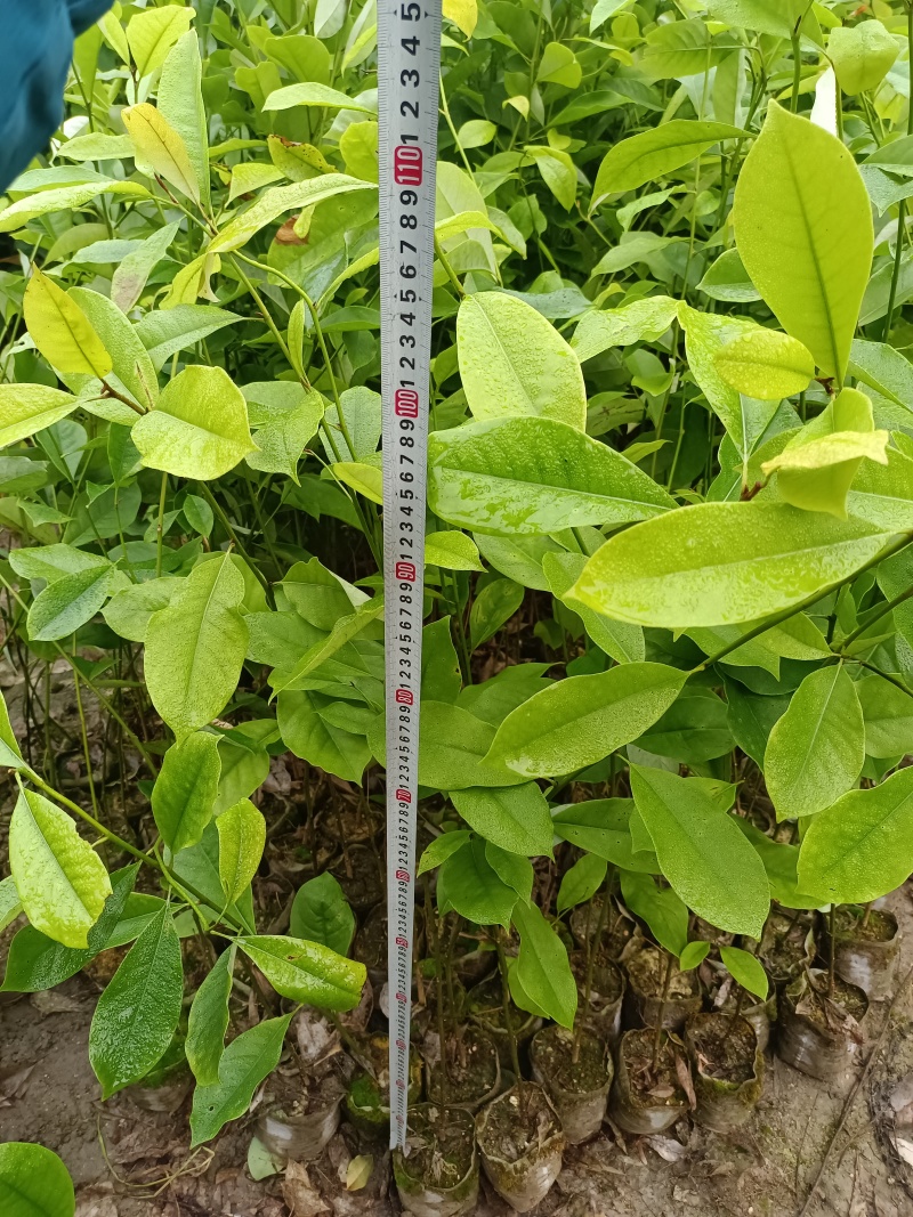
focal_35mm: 25
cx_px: 456
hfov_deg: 54.9
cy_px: 608
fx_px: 879
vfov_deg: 69.4
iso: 740
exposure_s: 1/50
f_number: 1.79
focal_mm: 4.71
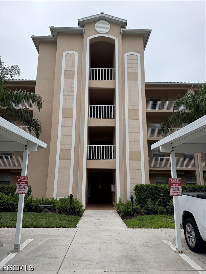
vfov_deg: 71.6
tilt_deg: +12.6
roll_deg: +0.0
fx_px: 190
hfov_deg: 56.8
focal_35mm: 24
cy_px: 137
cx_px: 103
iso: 100
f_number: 1.78
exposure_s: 1/10309
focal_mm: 6.76
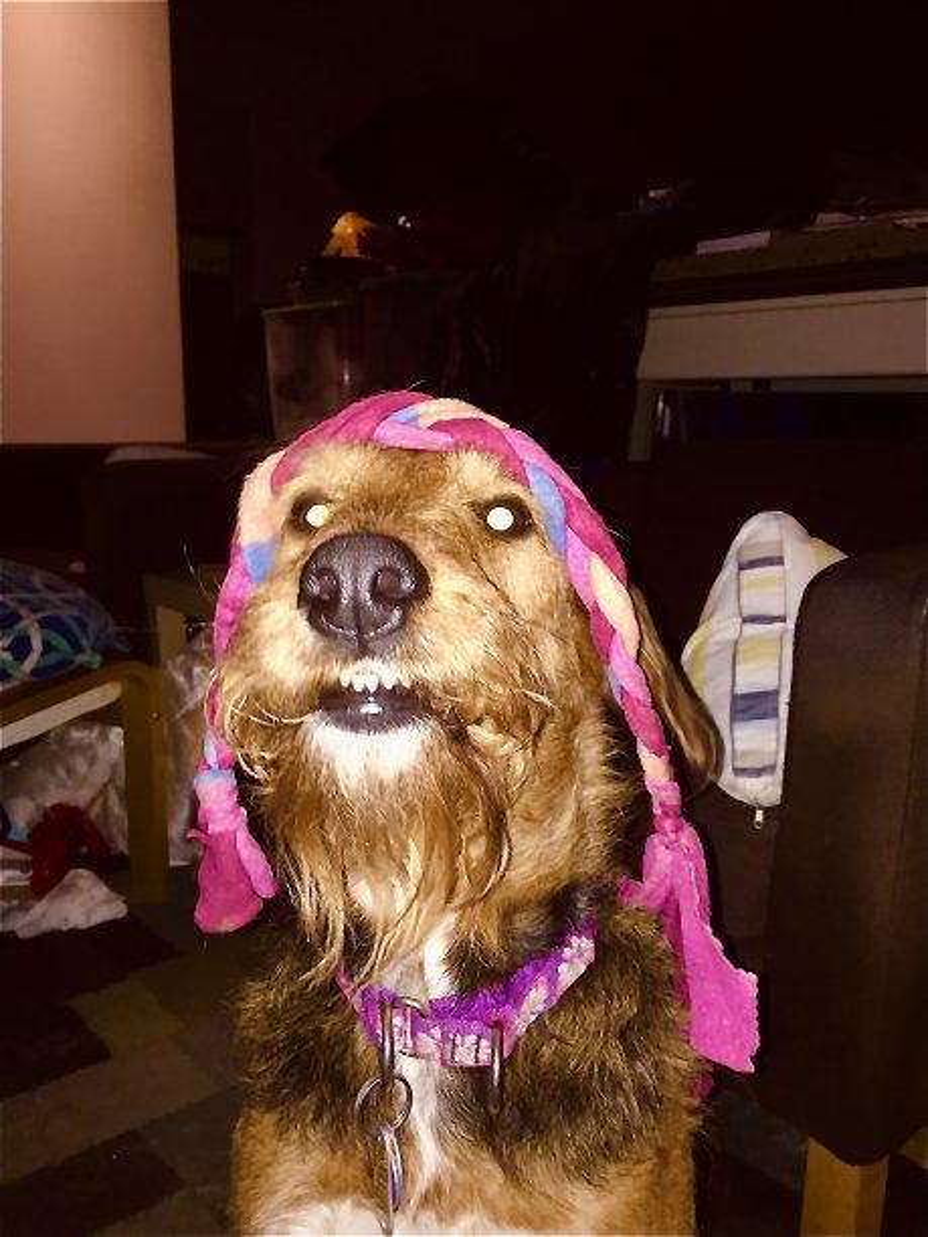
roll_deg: -0.3
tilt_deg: -10.7
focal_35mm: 29
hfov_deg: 48.2
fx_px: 1037
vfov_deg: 61.7
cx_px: 464
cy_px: 618
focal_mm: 4.15
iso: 80
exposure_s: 1/16
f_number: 2.2
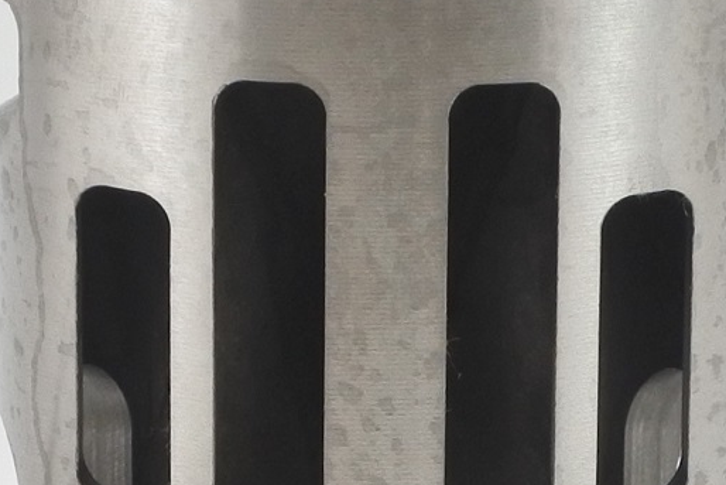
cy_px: 134
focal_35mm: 144
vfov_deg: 9.5
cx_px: 41
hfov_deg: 14.1
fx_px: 2905
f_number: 4
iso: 400
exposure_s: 1/125
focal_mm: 13.7
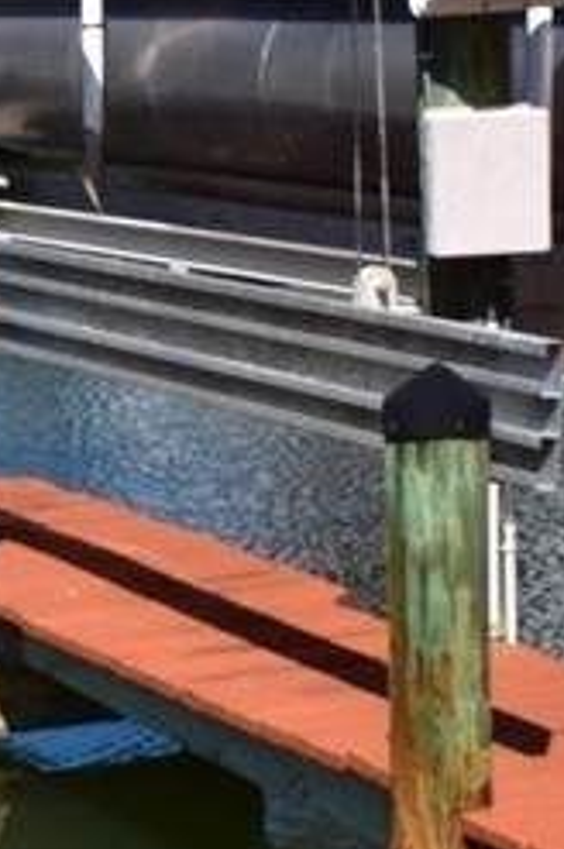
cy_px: 553
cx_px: -196
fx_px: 3893
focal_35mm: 165
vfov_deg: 12.4
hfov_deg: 8.2
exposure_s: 1/500
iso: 250
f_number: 11
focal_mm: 25
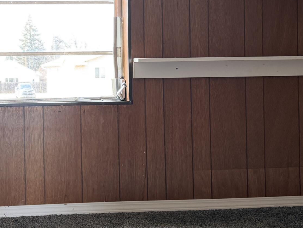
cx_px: 20
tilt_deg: -0.3
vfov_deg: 22.5
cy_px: 68
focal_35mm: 65
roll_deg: +1.3
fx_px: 569
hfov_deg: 28.5
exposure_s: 1/107
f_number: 1.78
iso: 200
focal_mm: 6.76
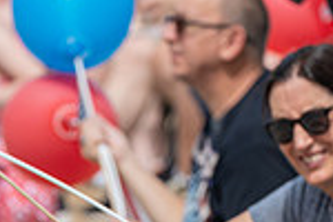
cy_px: 405
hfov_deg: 2.0
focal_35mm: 1047
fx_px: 9684
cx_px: 107
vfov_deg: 1.3
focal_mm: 271
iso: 400
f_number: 6.3
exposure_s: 1/1250
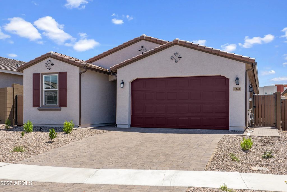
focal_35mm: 36
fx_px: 287
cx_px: 144
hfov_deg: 53.1
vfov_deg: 36.9
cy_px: 96
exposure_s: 1/160
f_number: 8
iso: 100
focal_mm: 36
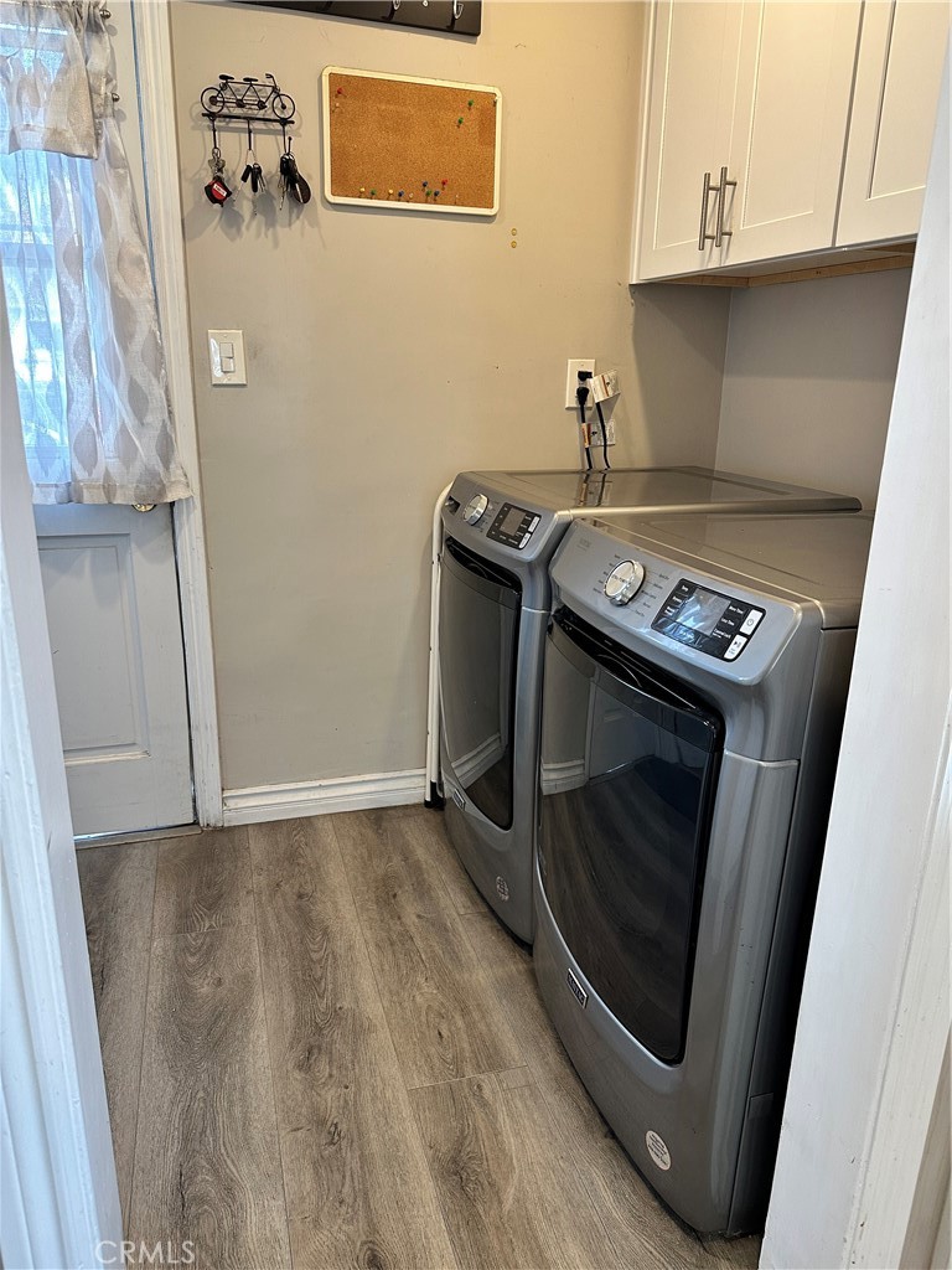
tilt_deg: -17.5
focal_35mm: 24
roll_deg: -2.7
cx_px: 476
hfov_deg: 56.8
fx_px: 880
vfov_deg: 71.6
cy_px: 635
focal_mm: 6.86
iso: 200
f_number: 1.78
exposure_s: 1/120
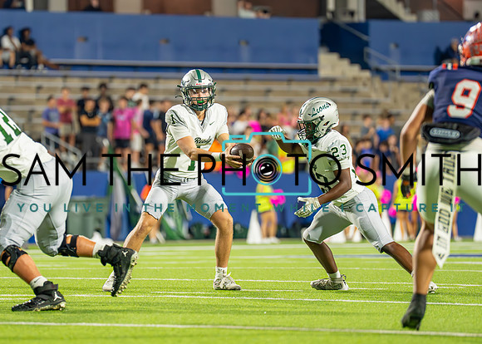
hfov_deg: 6.4
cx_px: 197
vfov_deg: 4.6
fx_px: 4320
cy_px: 132
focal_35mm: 316
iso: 3200
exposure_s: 1/1000
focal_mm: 200
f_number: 2.8
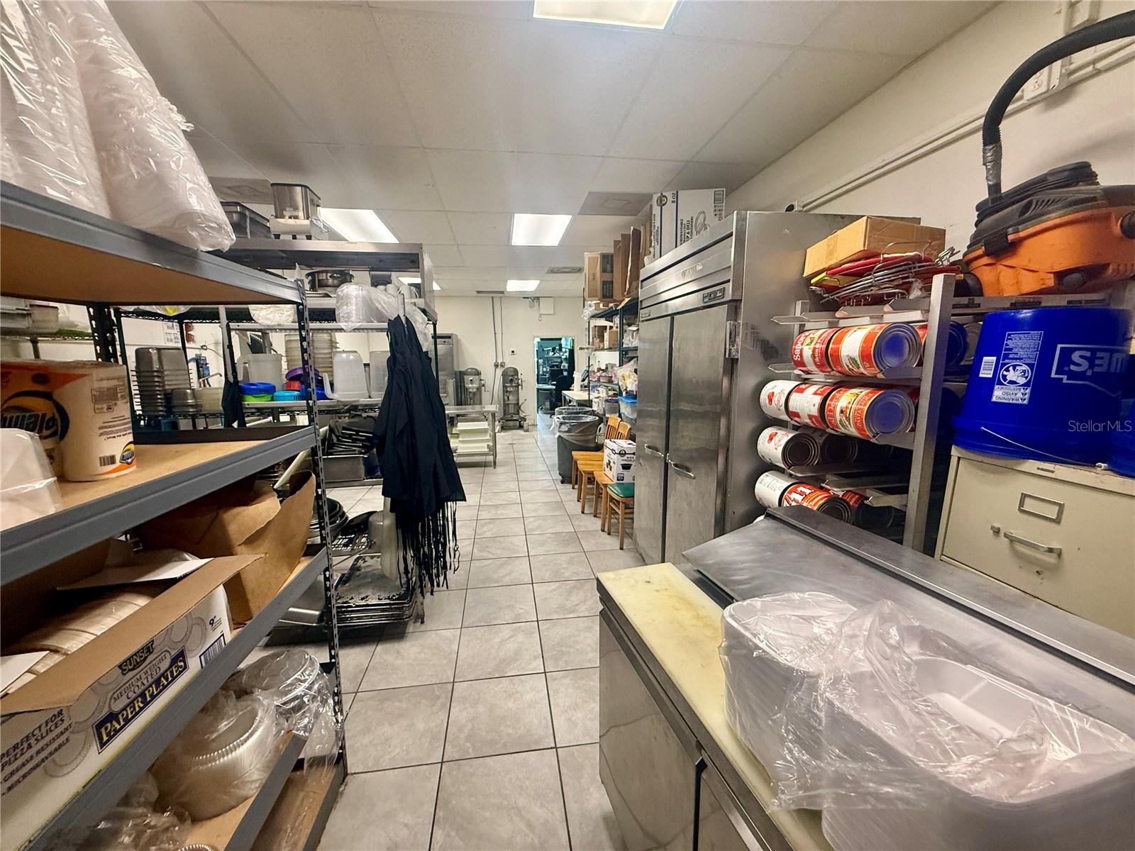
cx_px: 568
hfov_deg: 102.1
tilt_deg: -7.5
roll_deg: +1.2
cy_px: 426
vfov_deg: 85.7
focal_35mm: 14
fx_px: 459
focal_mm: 2.22
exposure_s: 1/60
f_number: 2.2
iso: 250
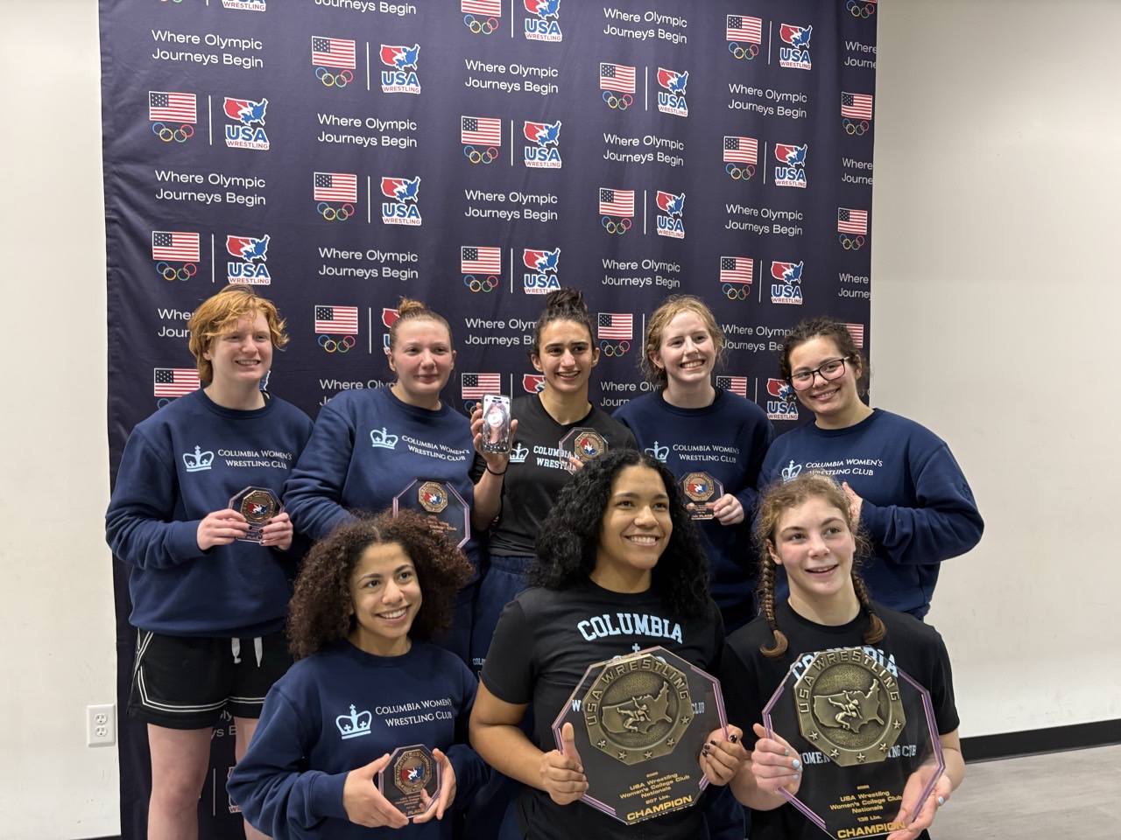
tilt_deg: -1.4
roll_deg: +0.3
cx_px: 560
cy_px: 420
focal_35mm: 26
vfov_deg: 53.1
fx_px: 842
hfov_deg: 67.3
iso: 160
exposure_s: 1/60
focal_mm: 5.96
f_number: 1.6
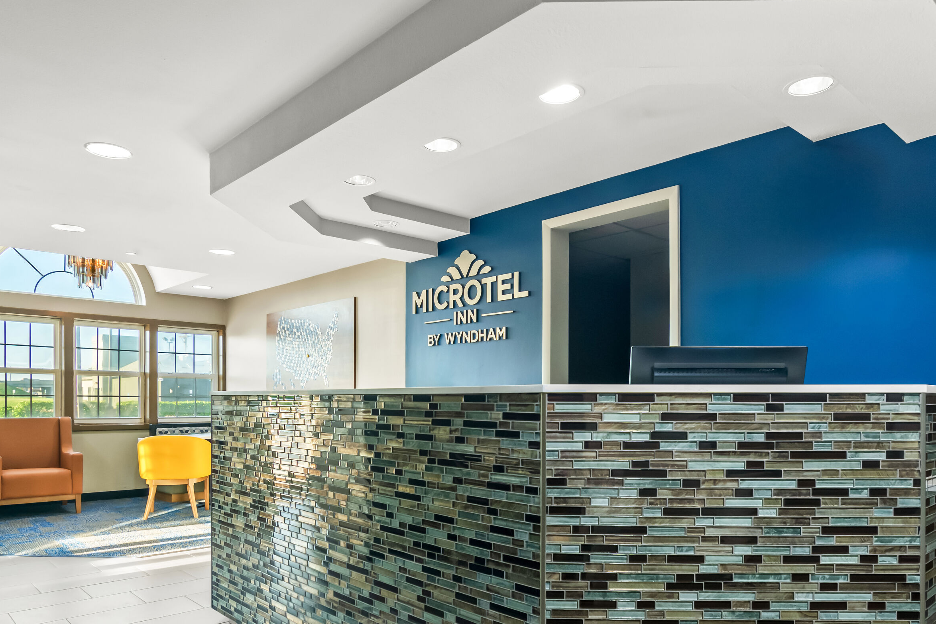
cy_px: 397
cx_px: 414
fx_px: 598
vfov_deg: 54.4
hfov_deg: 75.8
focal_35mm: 23
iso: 400
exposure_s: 1/25
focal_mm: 12
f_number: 5
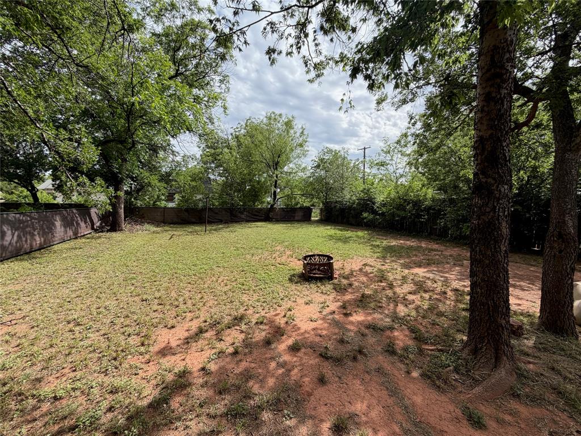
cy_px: 218
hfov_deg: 102.1
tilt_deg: -3.0
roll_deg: -0.5
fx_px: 235
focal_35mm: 14
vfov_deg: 85.7
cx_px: 290
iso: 32
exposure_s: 1/770
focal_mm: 2.22
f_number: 2.2
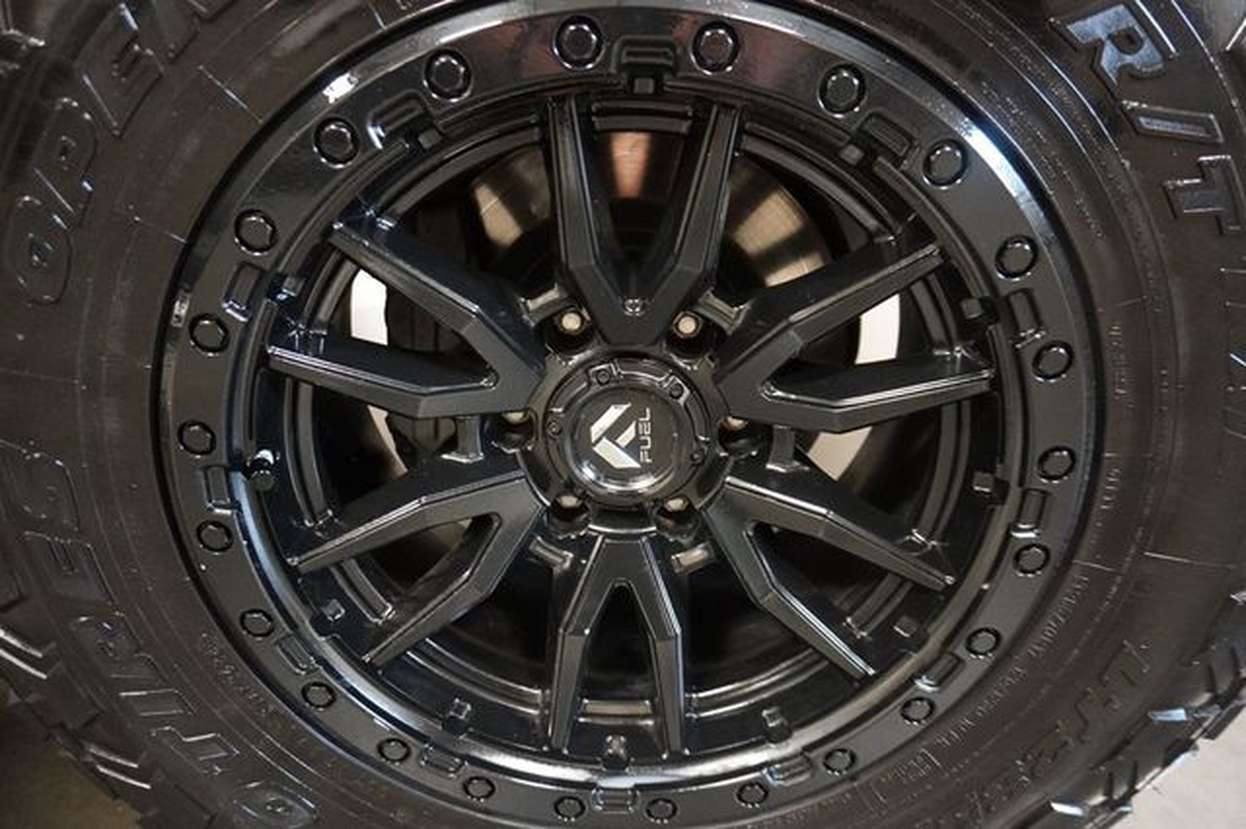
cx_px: 623
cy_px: 414
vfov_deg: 53.1
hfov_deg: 73.8
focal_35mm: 24
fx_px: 830
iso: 6400
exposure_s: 1/30
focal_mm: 16
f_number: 3.5
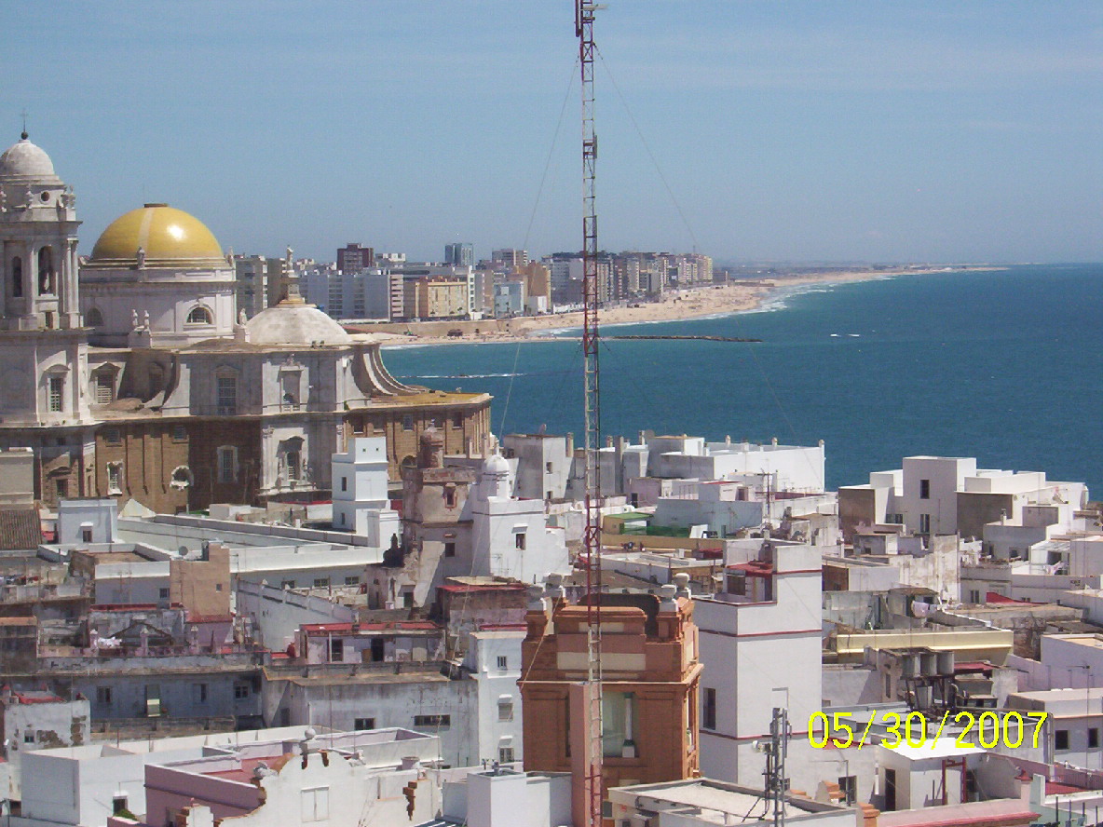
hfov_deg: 18.2
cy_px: 414
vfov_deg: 13.7
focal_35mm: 108
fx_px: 3441
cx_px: 552
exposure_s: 1/509
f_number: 8.9
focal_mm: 16.61
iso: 100
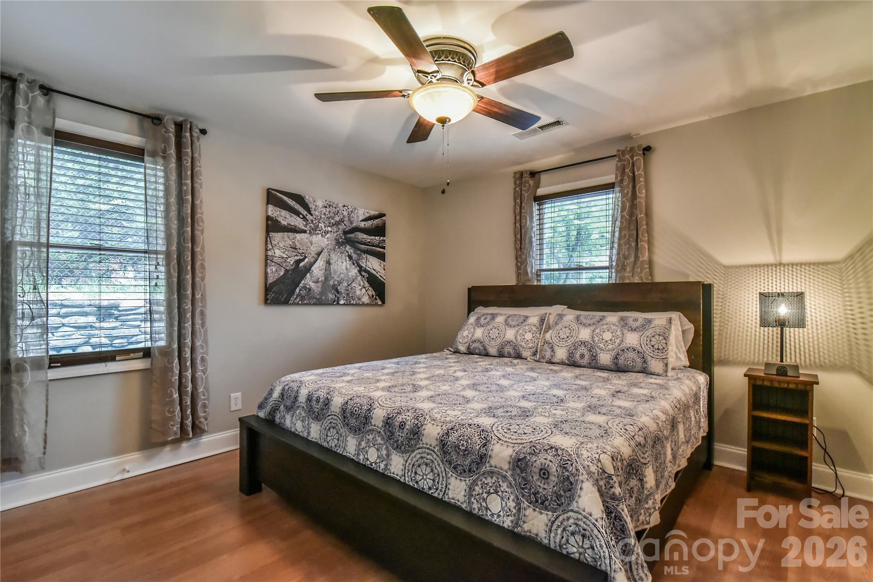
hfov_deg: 96.7
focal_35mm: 16
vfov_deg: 73.8
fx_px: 388
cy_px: 291
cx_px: 436
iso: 4000
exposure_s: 1/60
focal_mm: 16
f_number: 7.1
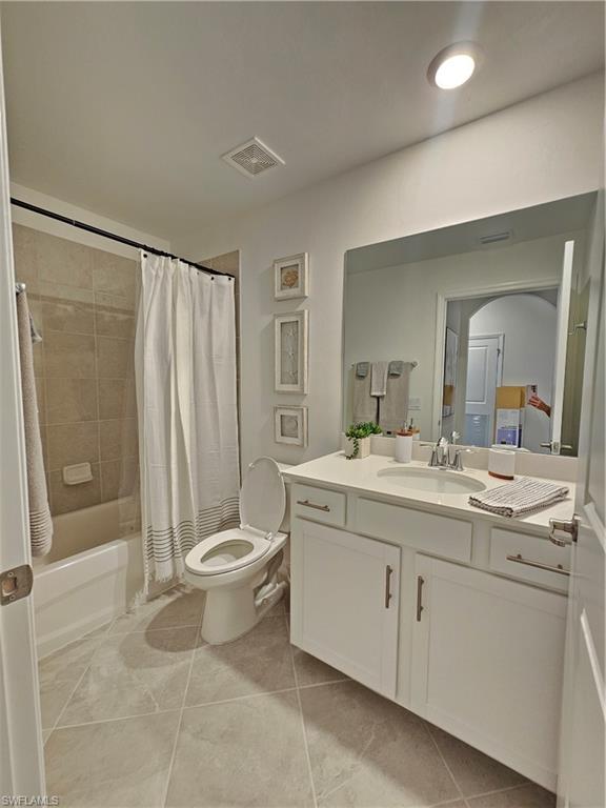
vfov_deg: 106.2
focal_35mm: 13
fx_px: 303
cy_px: 404
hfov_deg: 89.9
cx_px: 303
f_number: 2.2
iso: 320
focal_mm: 2.2
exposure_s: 1/30
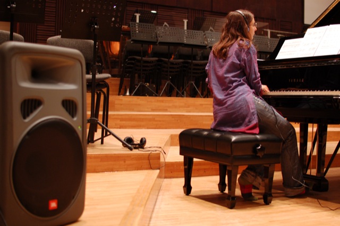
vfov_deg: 25.7
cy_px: 113
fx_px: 495
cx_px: 170
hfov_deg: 37.9
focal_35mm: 52
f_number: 2.8
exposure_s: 1/30
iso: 800
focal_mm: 35
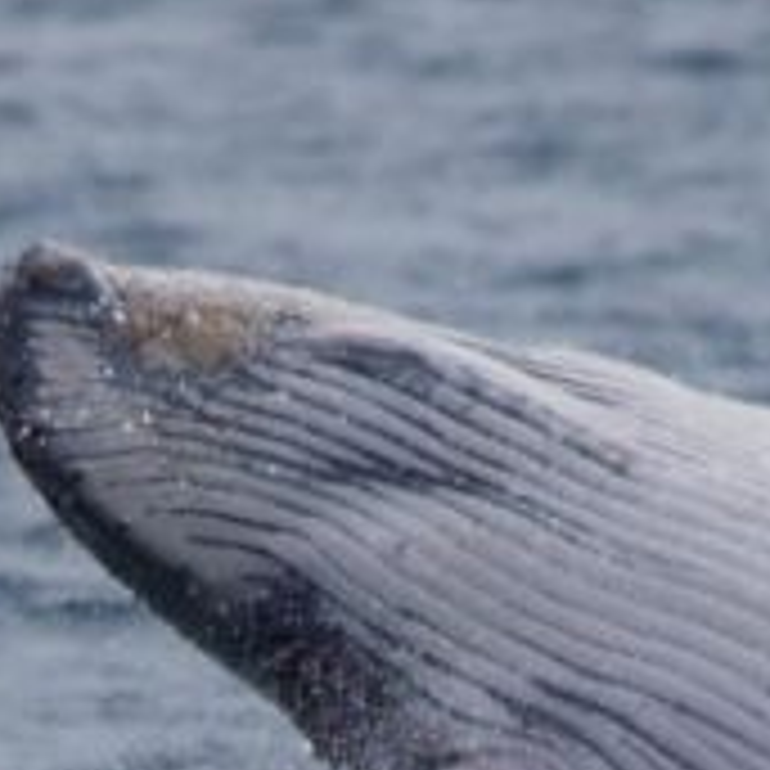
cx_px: 1067
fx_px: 60173
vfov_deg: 0.7
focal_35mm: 2391
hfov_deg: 0.7
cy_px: 889
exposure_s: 1/3200
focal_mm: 600
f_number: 8
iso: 640
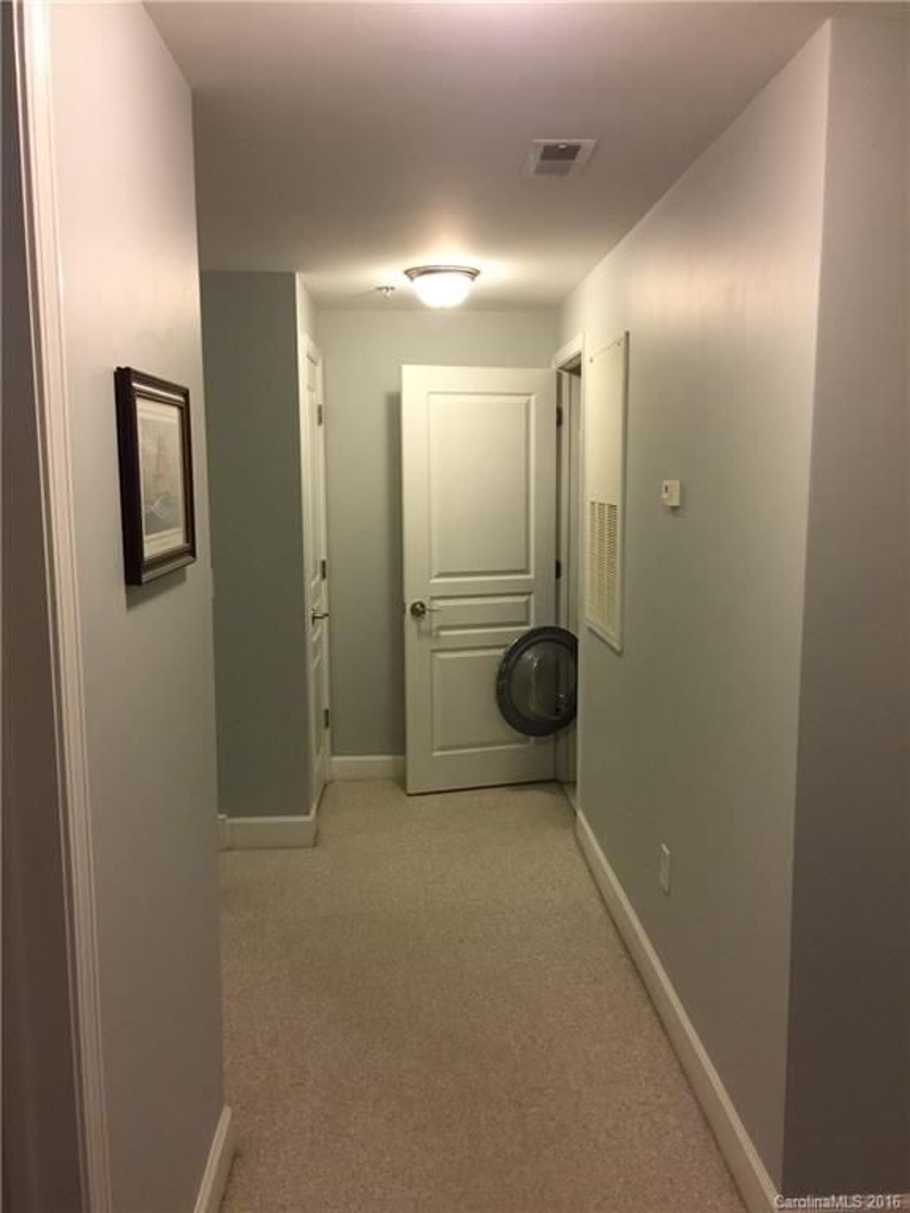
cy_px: 606
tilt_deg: -7.0
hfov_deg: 48.2
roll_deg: +1.0
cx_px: 455
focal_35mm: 29
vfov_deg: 61.7
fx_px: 1016
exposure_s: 1/15
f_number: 2.2
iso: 50
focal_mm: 4.15
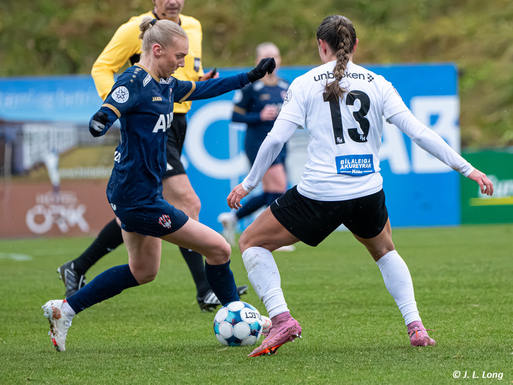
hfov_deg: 3.8
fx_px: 7630
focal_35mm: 515
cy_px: 166
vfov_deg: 2.9
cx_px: 362
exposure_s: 1/1250
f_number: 6
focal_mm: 370
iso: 5600
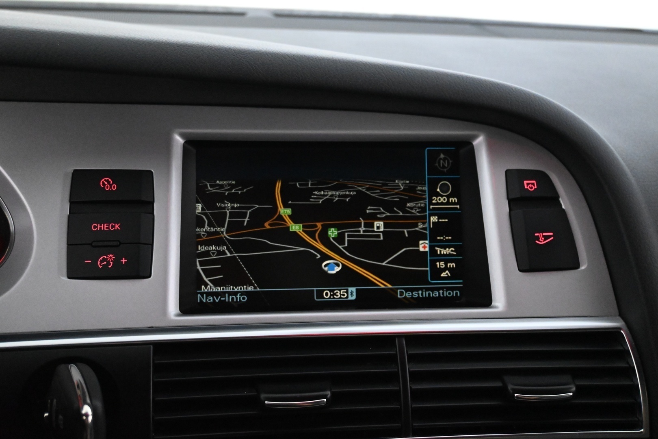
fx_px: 713
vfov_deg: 34.2
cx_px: 329
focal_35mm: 39
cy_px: 220
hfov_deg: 49.6
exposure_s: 1/40
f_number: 4.5
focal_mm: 26
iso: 7200
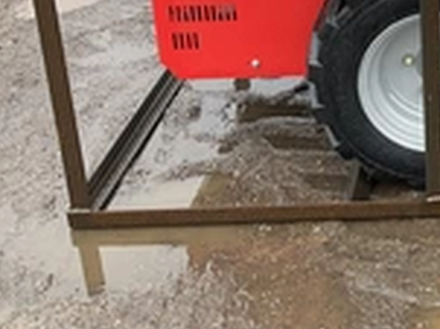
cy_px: -102
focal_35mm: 77
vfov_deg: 17.8
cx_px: 574
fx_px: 978
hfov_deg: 22.6
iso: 25
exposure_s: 1/122
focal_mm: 3
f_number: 1.8
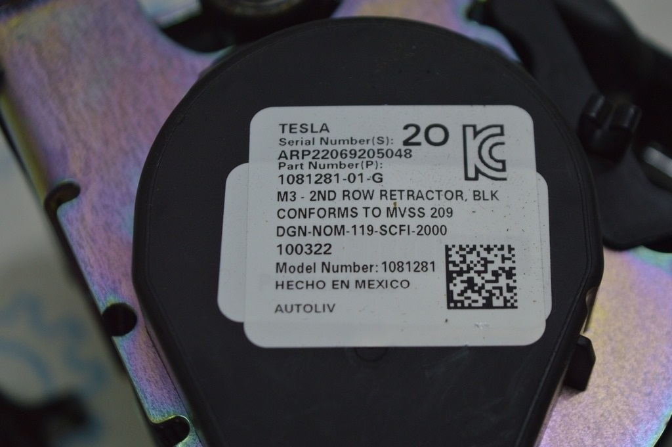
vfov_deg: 16.5
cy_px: 224
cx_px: 336
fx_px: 1539
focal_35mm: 82
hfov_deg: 24.6
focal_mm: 55
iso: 400
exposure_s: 1/125
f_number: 5.6
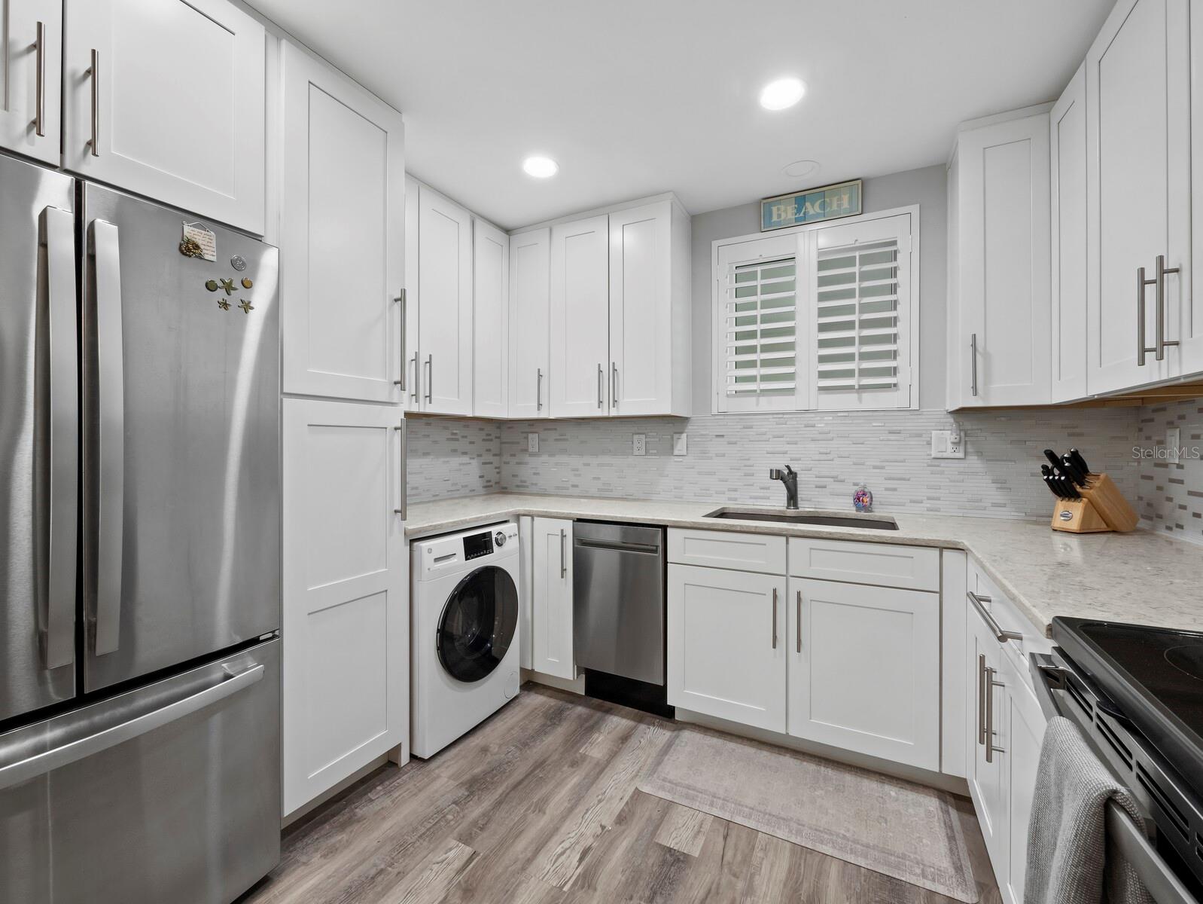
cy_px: 452
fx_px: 487
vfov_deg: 85.7
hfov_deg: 102.0
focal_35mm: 14
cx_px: 602
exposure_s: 1/8
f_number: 9
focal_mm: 7
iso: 400
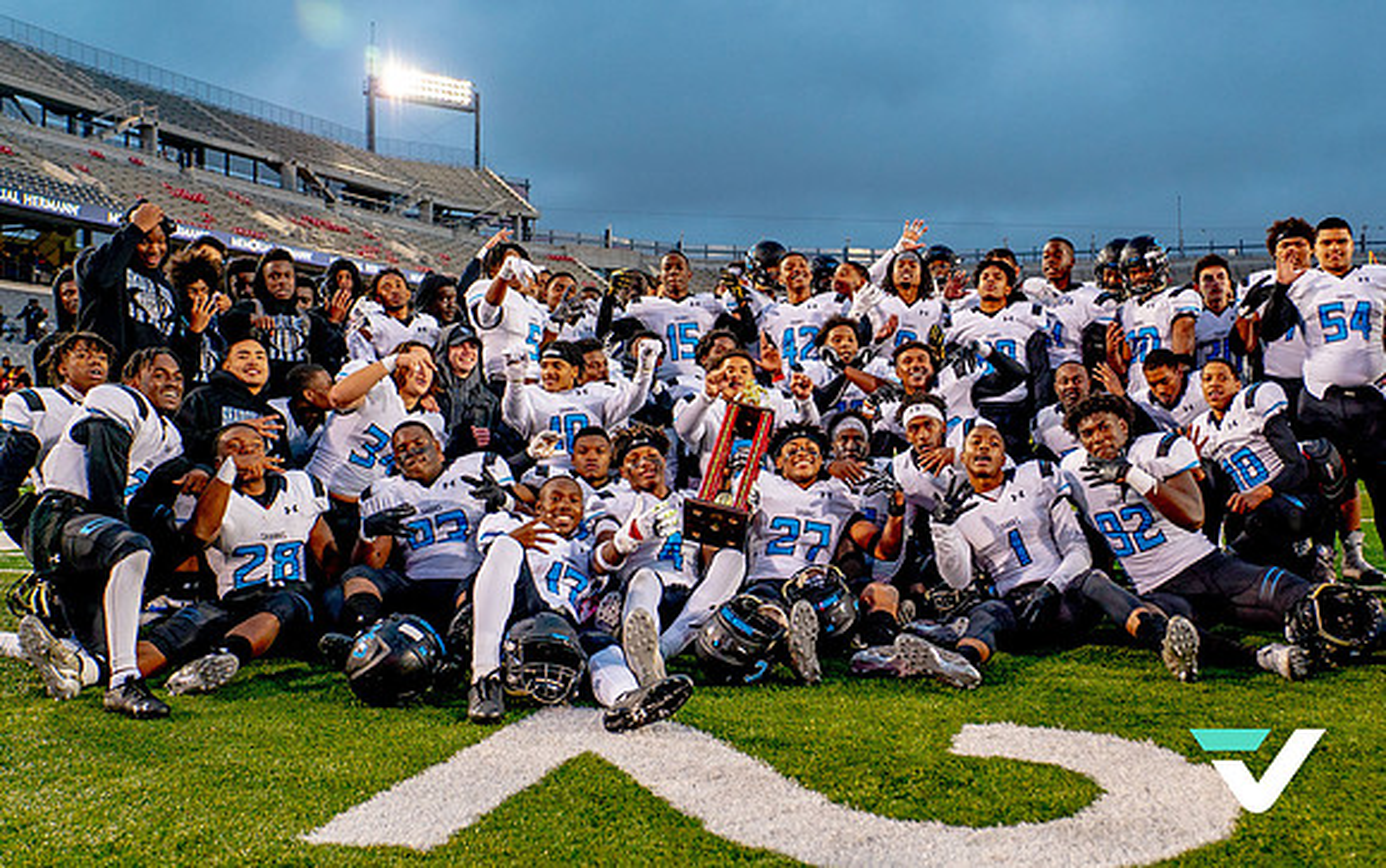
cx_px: 806
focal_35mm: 32
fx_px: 1197
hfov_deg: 59.8
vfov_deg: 39.8
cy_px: 415
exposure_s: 1/1000
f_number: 2.8
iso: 640
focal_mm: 24
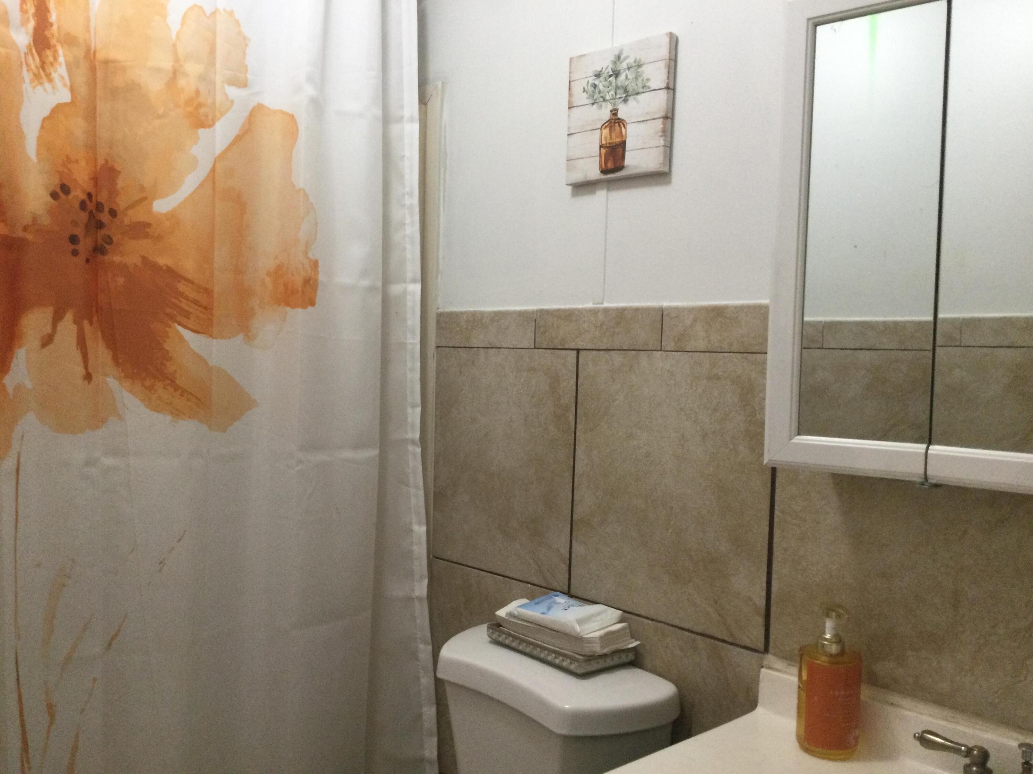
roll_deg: -3.0
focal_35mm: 31
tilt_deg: -3.5
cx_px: 516
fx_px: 925
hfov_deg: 58.4
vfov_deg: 45.4
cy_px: 387
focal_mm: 3.3
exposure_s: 1/30
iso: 100
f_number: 2.4
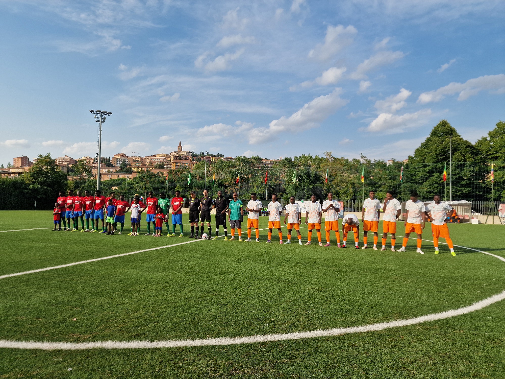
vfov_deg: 58.9
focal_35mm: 23
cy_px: 190
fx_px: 336
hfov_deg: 73.9
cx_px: 252
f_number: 1.8
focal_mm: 6.4
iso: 50
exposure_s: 1/1208
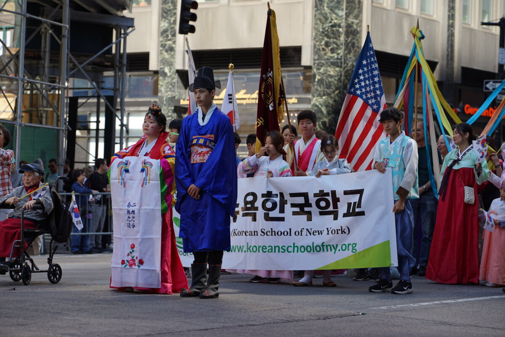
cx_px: 252
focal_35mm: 106
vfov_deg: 12.9
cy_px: 168
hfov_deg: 19.3
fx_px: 1487
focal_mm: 106
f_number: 4.5
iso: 100
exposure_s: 1/200
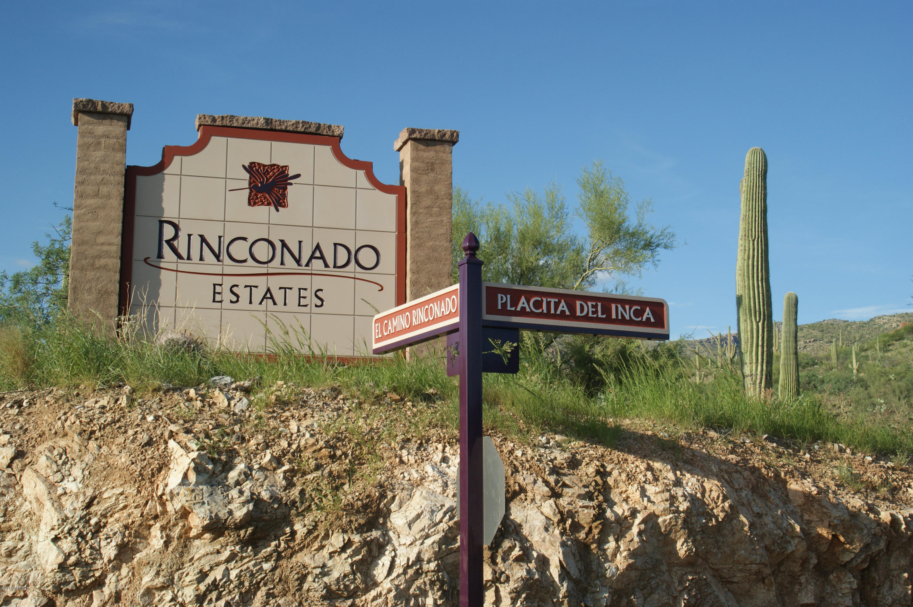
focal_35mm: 45
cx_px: 456
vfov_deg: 29.8
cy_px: 304
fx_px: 1140
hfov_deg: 43.6
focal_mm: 30
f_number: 11
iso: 200
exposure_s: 1/250
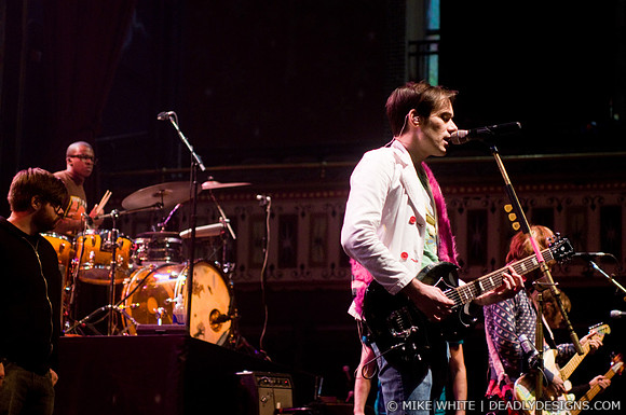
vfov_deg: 13.0
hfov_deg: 19.5
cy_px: 208
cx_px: 313
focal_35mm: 105
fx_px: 1823
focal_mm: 70
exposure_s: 1/400
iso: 640
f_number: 2.8
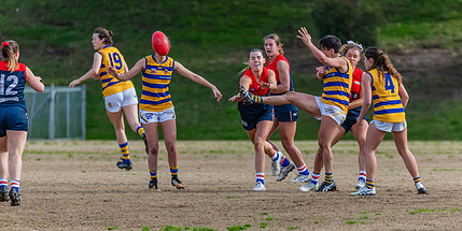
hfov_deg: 3.4
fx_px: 7835
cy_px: 133
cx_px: 249
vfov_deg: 1.7
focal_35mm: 656
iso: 900
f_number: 6
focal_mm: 450
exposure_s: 1/1600
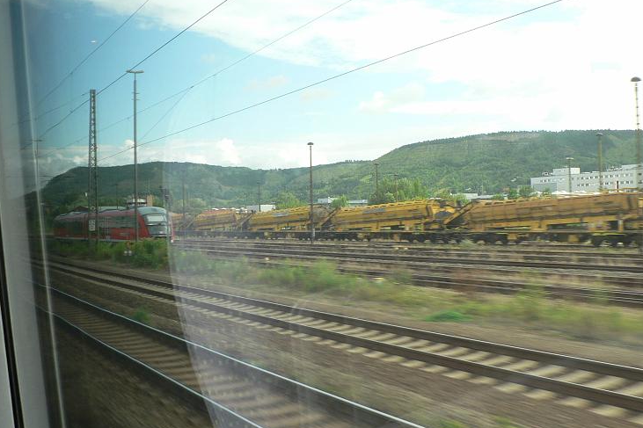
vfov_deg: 32.6
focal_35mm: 41
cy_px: 210
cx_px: 327
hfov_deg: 47.4
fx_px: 732
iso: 80
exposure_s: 1/100
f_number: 4
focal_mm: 6
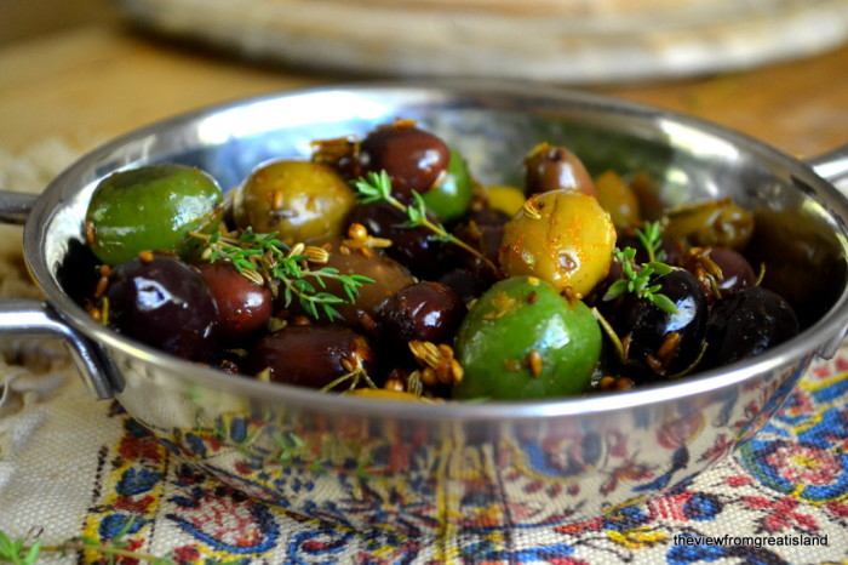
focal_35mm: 63
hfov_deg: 31.9
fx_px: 1483
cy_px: 282
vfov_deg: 21.5
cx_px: 424
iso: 1250
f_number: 5.3
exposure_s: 1/60
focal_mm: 42
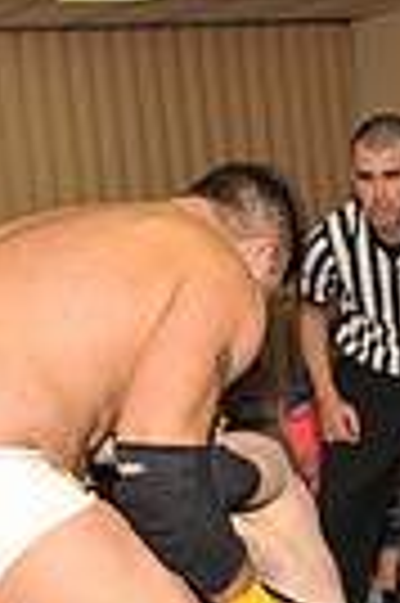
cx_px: 16
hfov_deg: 11.9
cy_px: 612
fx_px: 1905
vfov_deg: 17.5
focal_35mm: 114
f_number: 2.8
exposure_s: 1/250
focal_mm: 34
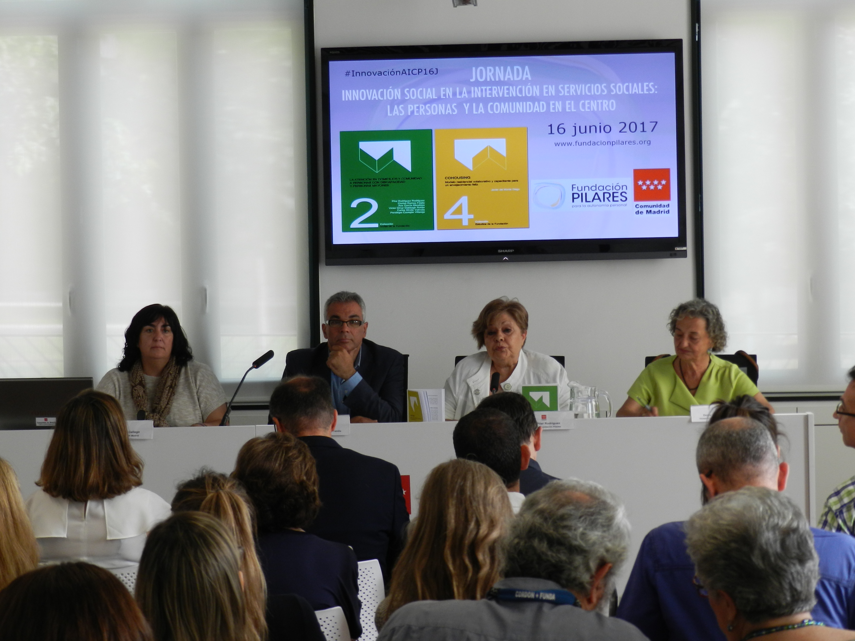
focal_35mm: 100
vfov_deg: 14.8
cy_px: 320
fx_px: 2470
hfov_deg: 19.6
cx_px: 428
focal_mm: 17.7
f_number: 4.6
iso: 160
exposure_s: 1/40
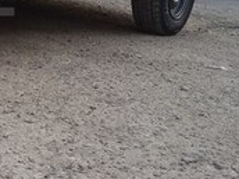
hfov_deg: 15.2
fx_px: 822
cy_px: -5
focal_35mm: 119
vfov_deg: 12.3
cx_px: -128
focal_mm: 2.93
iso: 40
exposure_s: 1/50
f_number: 2.4
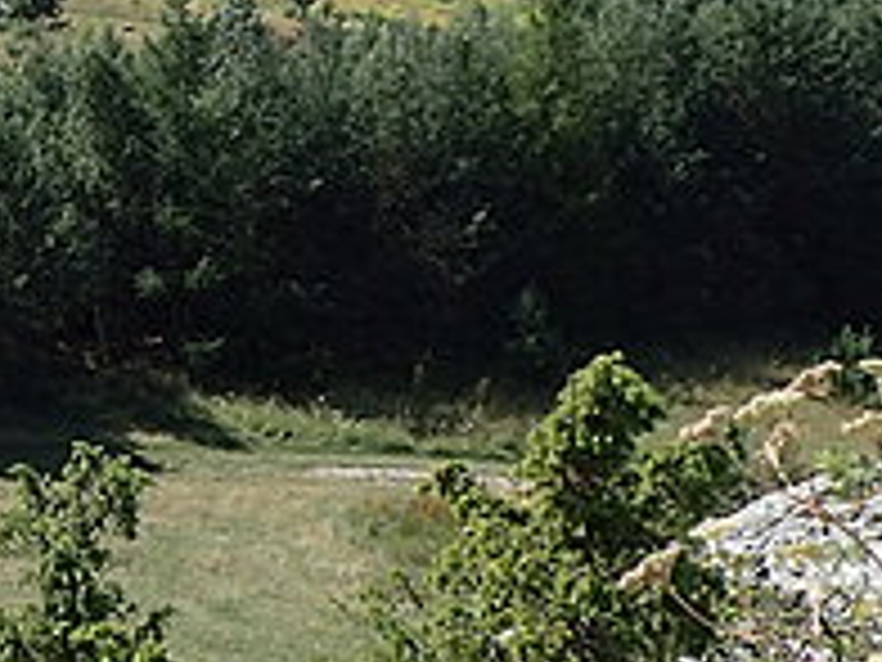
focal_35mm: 115
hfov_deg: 15.8
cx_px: -405
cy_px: 385
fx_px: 2930
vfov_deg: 12.9
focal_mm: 4.5
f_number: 8
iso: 100
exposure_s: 1/160
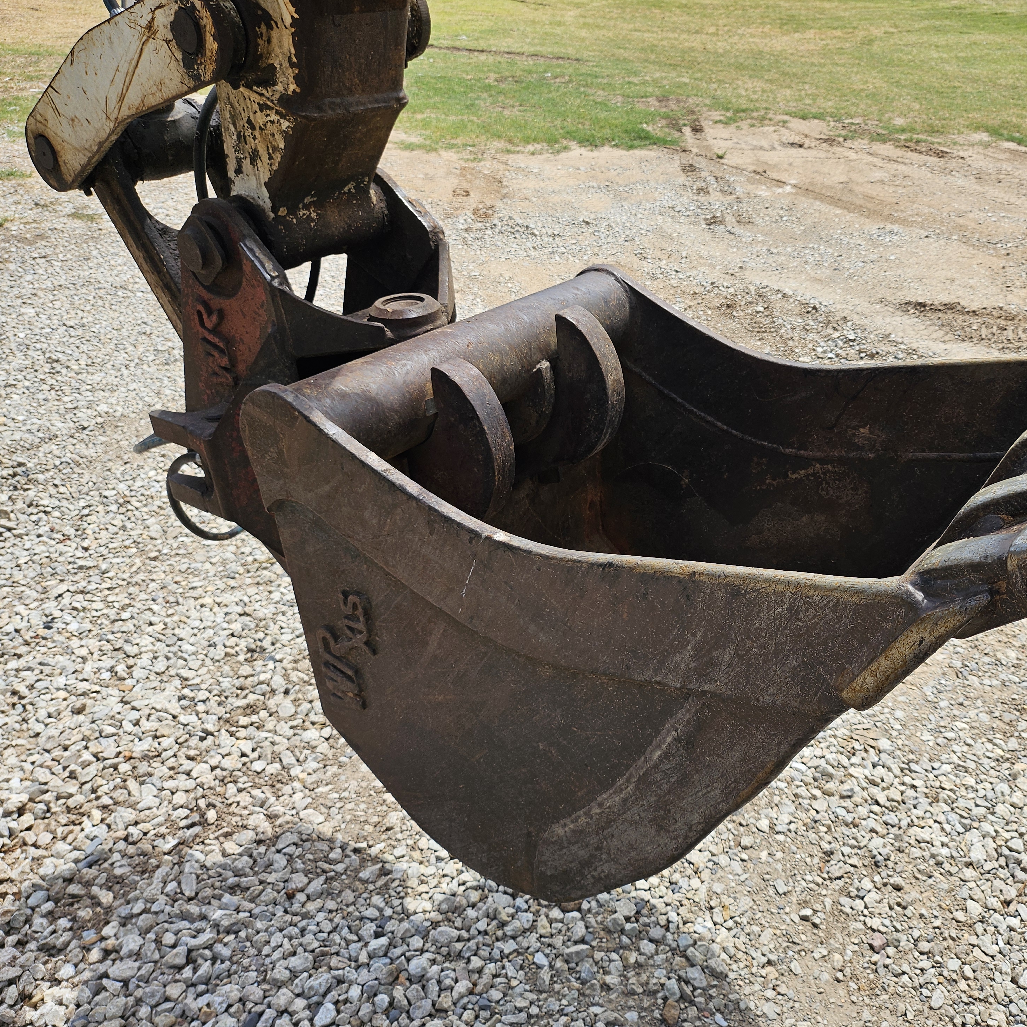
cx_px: 694
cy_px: 514
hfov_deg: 54.4
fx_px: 973
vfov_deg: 55.6
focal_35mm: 29
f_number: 1.8
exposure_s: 1/3758
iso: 50
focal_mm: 5
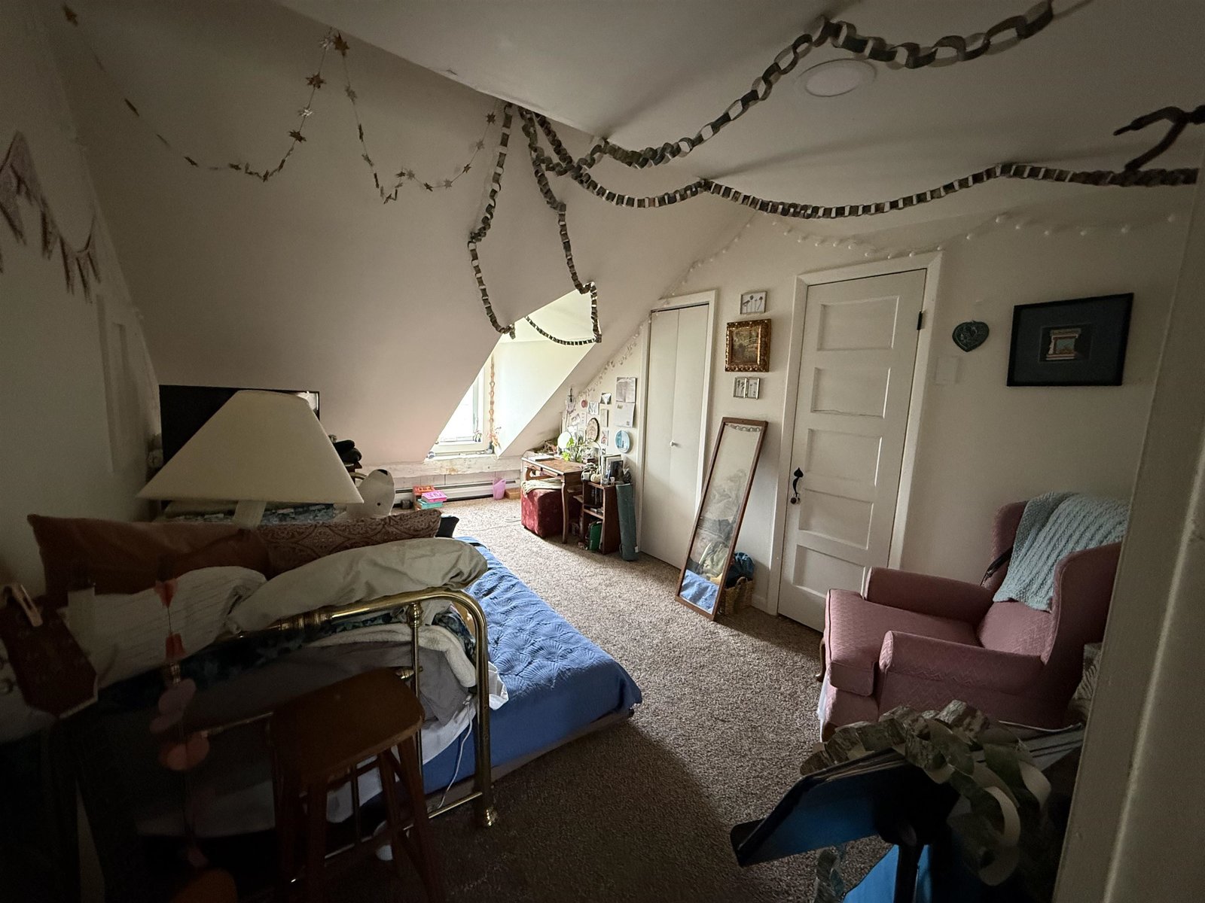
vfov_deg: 85.7
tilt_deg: -7.6
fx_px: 487
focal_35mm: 14
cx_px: 602
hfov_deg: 102.1
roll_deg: -2.0
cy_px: 452
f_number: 2.2
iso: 640
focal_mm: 2.22
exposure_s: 1/60
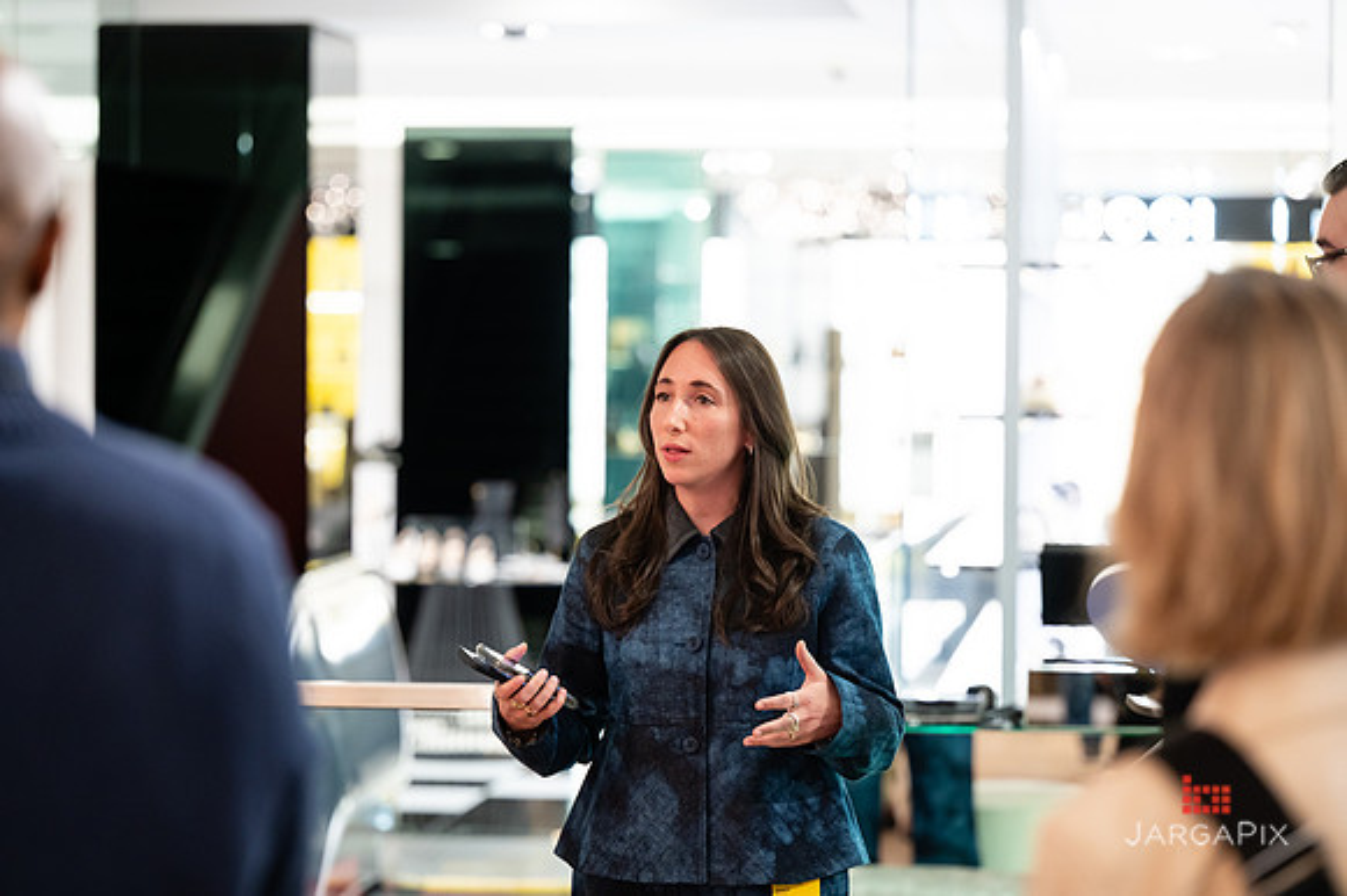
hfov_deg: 17.3
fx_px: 4427
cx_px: 674
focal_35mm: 118
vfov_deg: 11.6
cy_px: 448
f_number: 3.2
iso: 1250
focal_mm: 115
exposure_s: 1/160
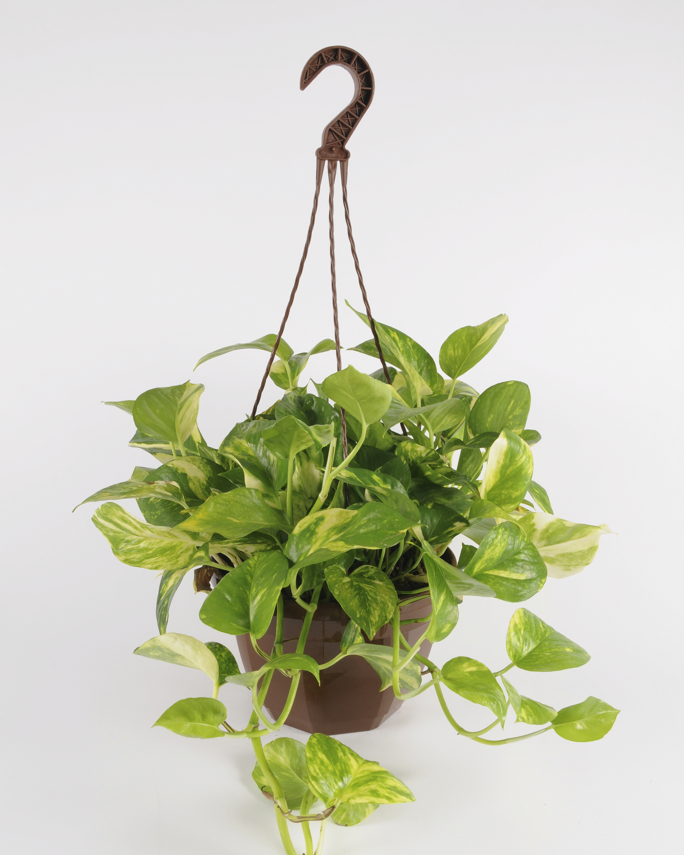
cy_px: 478
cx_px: 347
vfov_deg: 47.8
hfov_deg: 39.2
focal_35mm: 38
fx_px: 962
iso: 250
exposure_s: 1/125
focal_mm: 22
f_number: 16
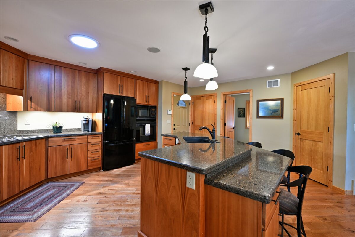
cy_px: 118
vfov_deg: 73.7
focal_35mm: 16
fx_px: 158
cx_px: 178
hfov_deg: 96.7
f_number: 5.6
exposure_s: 1/8
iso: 400
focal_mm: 16
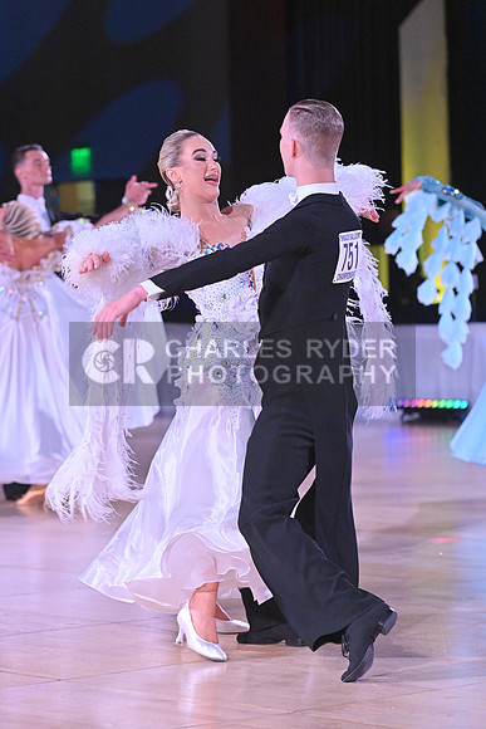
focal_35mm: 145
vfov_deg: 14.2
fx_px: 2934
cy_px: 364
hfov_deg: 9.5
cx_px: 243
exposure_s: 1/400
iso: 4000
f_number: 5
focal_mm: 145
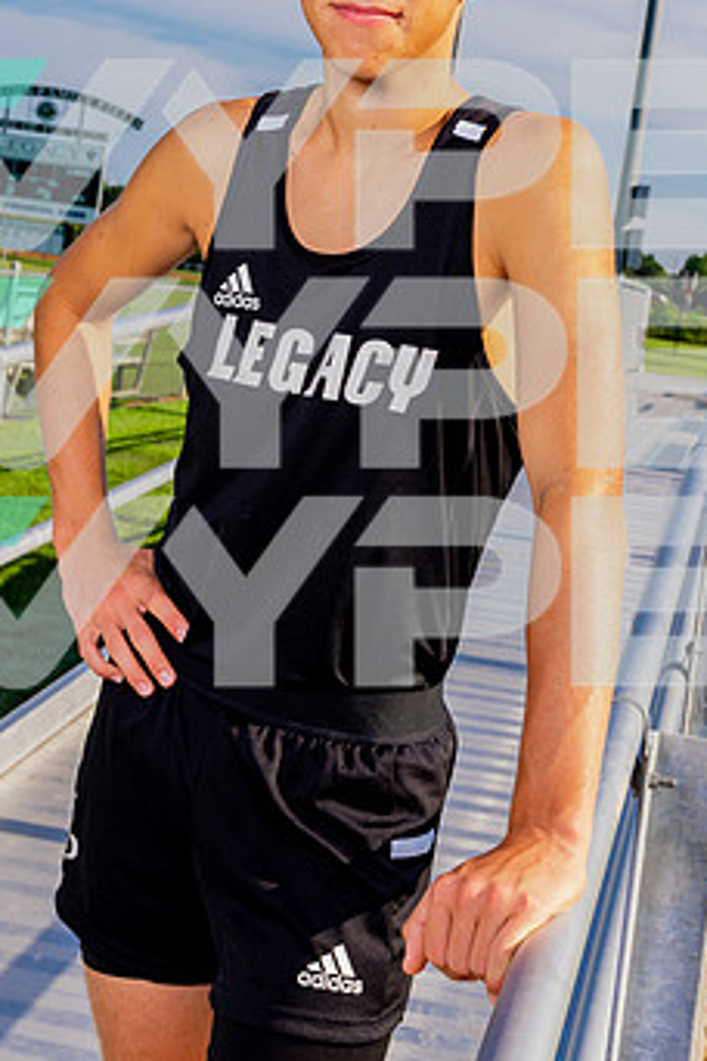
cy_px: 375
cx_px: 315
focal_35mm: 69
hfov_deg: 19.7
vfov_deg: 29.1
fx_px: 2032
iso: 200
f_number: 8
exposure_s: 1/200
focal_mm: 35
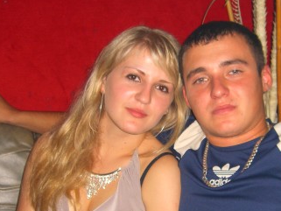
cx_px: 174
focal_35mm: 71
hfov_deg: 27.3
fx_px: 577
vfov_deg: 20.4
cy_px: 176
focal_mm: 7.9
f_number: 2.8
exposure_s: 1/60
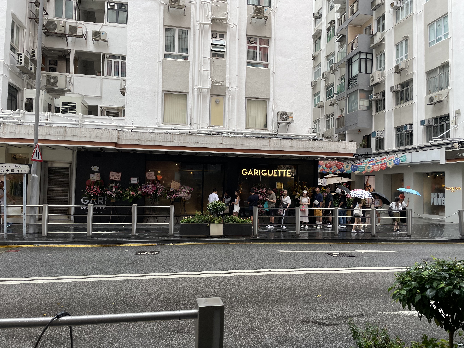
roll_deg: -2.0
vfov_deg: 53.1
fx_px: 349
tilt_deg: +3.3
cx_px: 232
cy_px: 174
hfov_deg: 67.3
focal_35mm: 26
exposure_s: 1/658
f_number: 1.6
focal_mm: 4.2
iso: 32
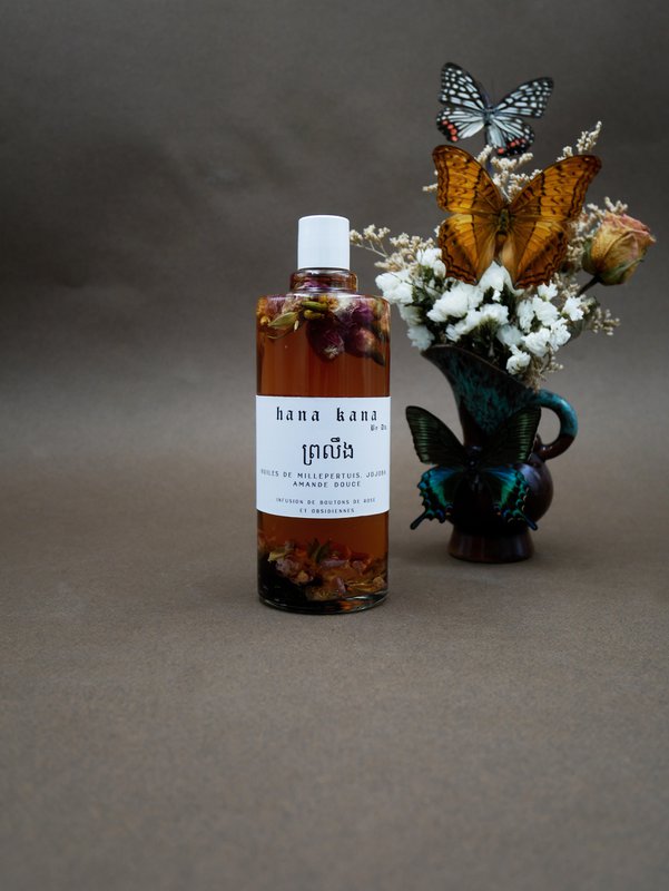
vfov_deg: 56.8
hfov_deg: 44.2
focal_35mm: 32
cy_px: 446
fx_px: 824
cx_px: 334
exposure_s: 1/100
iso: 200
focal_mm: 16
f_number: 3.9
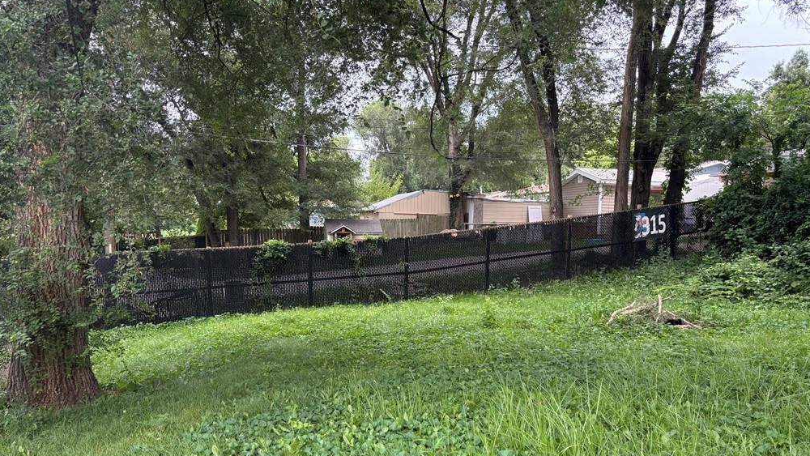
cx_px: 412
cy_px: 306
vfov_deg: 39.7
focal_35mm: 29
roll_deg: -1.0
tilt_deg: -7.1
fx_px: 623
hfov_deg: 66.0
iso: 40
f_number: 1.6
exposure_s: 1/211
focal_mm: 5.96
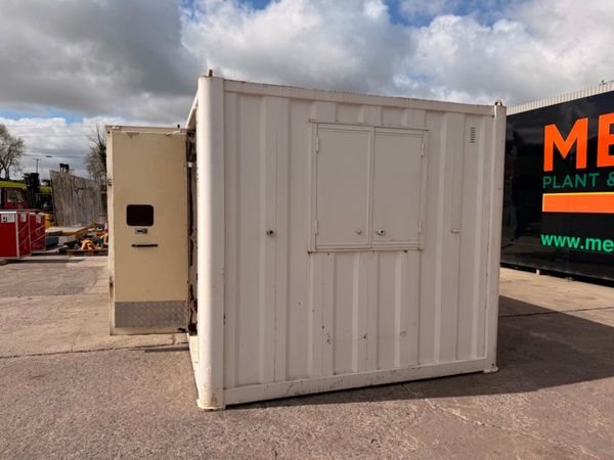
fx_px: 426
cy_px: 230
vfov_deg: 56.8
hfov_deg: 71.6
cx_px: 307
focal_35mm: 24
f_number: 1.78
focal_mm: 6.76
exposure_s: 1/8130
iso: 80
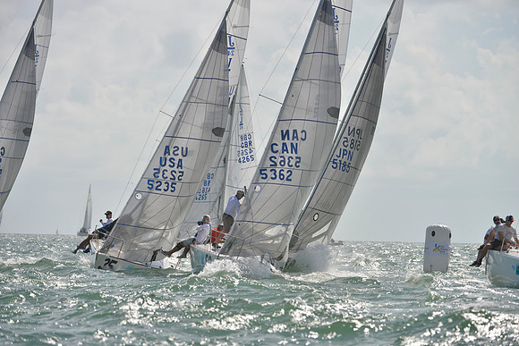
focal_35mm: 250
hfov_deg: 8.2
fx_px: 3605
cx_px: 260
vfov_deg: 5.5
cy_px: 173
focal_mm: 250
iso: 280
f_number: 7.1
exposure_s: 1/2000
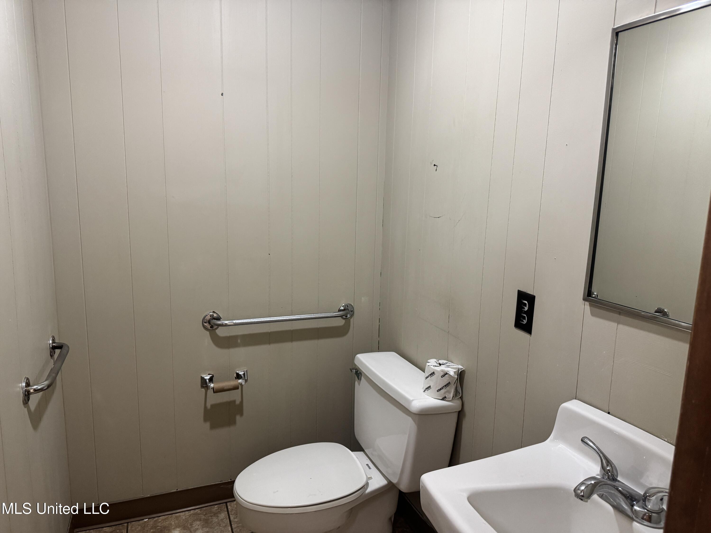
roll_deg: -2.3
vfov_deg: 56.8
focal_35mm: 24
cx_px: 356
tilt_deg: -10.8
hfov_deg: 71.6
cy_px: 266
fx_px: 493
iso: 250
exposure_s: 1/60
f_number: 1.78
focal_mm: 6.76
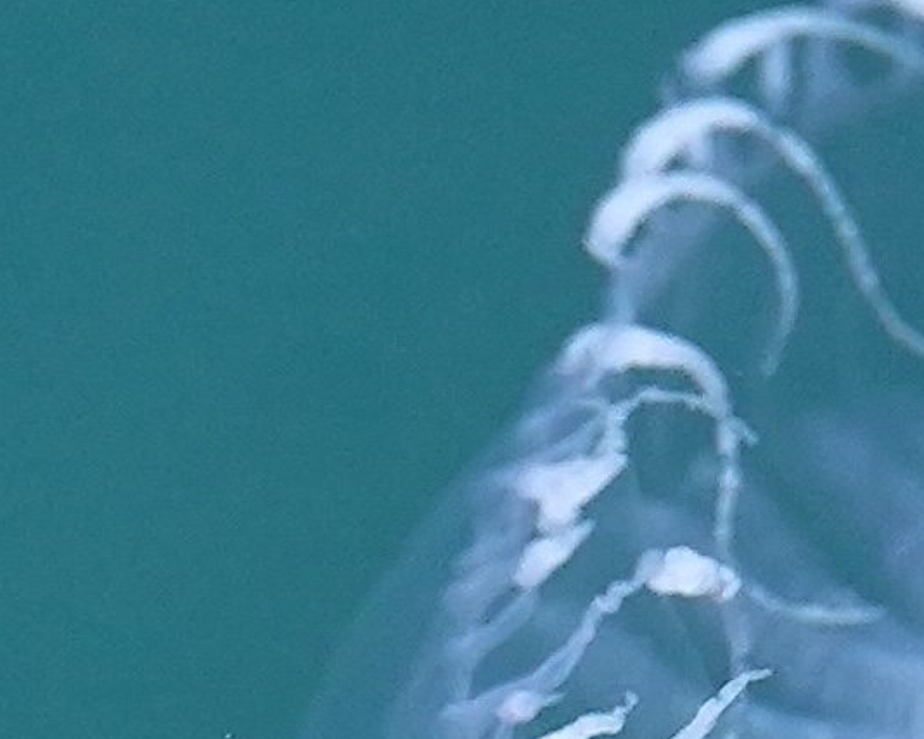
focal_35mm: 1897
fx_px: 51867
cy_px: 1102
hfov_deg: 1.0
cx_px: 1898
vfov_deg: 0.8
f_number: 5.6
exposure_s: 1/500
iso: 1250
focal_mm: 400
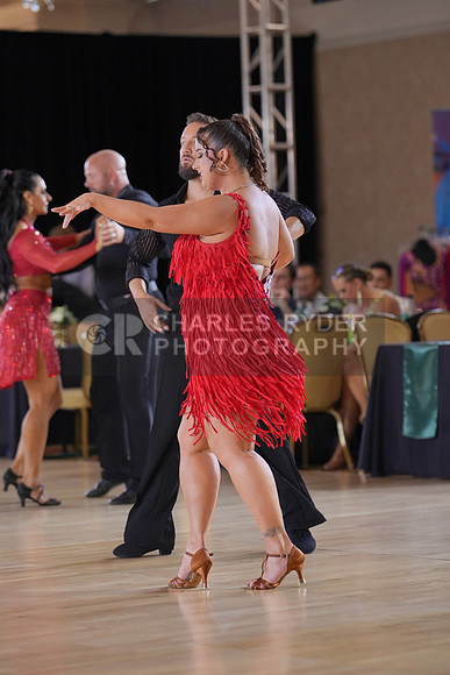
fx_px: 2473
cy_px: 338
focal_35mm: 132
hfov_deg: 10.4
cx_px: 225
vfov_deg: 15.5
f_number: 2
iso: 800
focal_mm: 88
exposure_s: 1/500
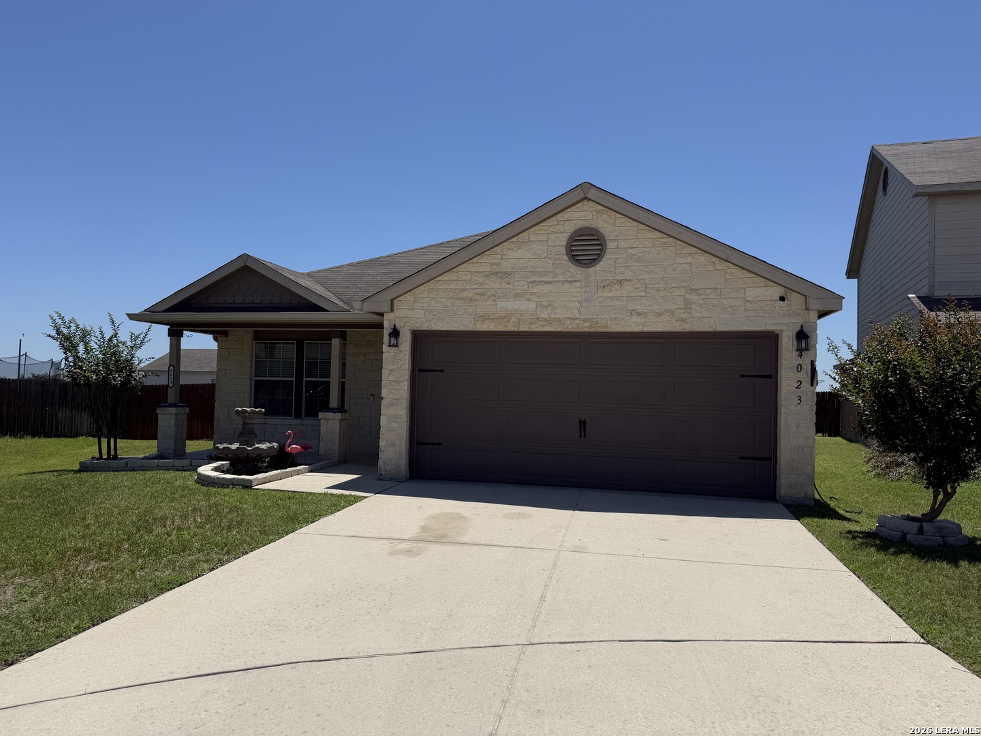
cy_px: 368
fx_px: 680
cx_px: 490
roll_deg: -0.9
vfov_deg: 56.8
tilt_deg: +2.6
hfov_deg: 71.6
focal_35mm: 24
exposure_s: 1/9091
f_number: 1.78
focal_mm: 6.76
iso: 80
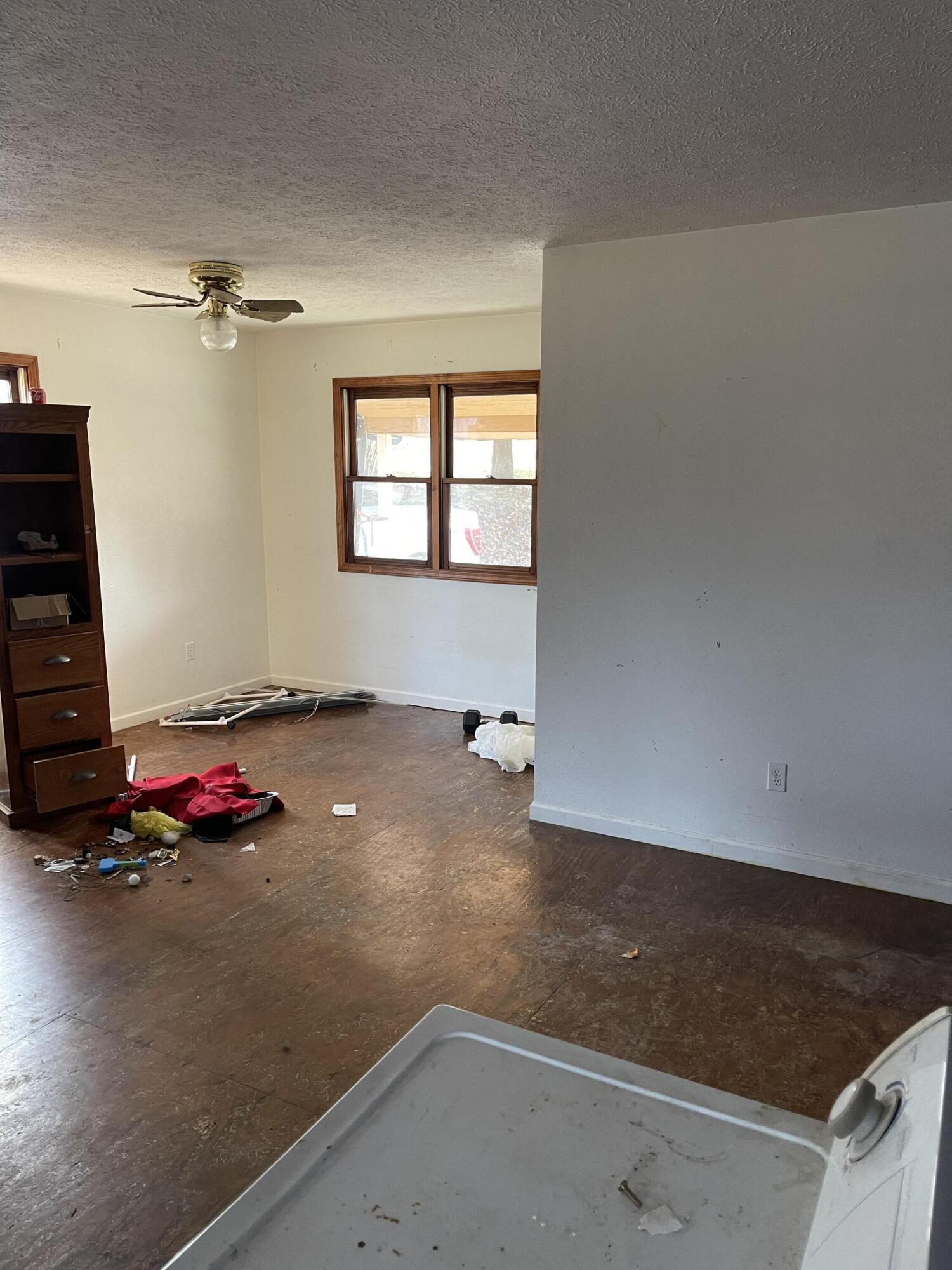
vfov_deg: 67.3
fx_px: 953
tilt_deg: -11.2
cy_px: 635
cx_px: 476
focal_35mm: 26
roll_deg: -0.8
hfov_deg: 53.1
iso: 200
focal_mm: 5.1
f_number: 1.6
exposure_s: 1/60
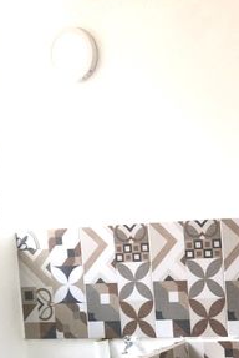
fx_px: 695
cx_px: 274
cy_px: 265
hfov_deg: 18.6
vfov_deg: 28.4
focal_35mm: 70
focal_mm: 4.15
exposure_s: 1/120
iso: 40
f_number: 2.2
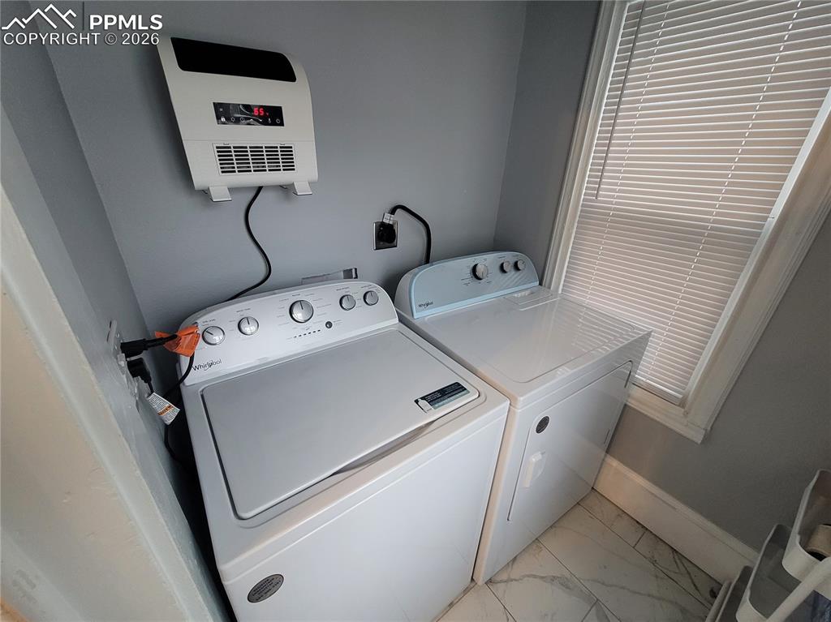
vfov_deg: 89.9
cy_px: 311
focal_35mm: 13
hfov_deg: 106.2
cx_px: 416
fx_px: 312
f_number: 2.2
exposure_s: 1/60
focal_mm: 2.2
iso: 400
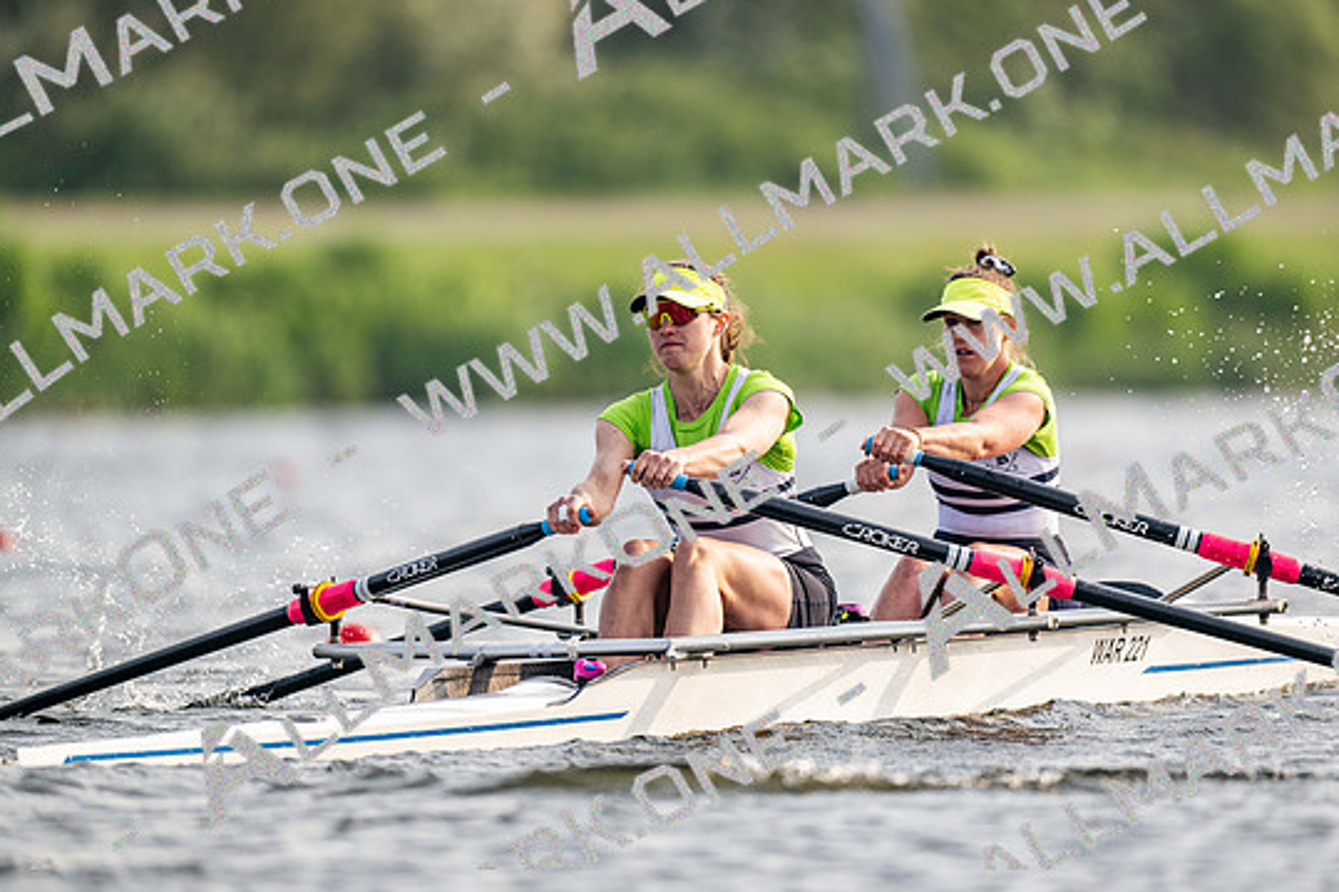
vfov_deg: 2.1
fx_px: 24019
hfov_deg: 3.2
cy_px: 444
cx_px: 706
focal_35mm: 646
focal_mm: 600
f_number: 4
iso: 360
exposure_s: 1/2500
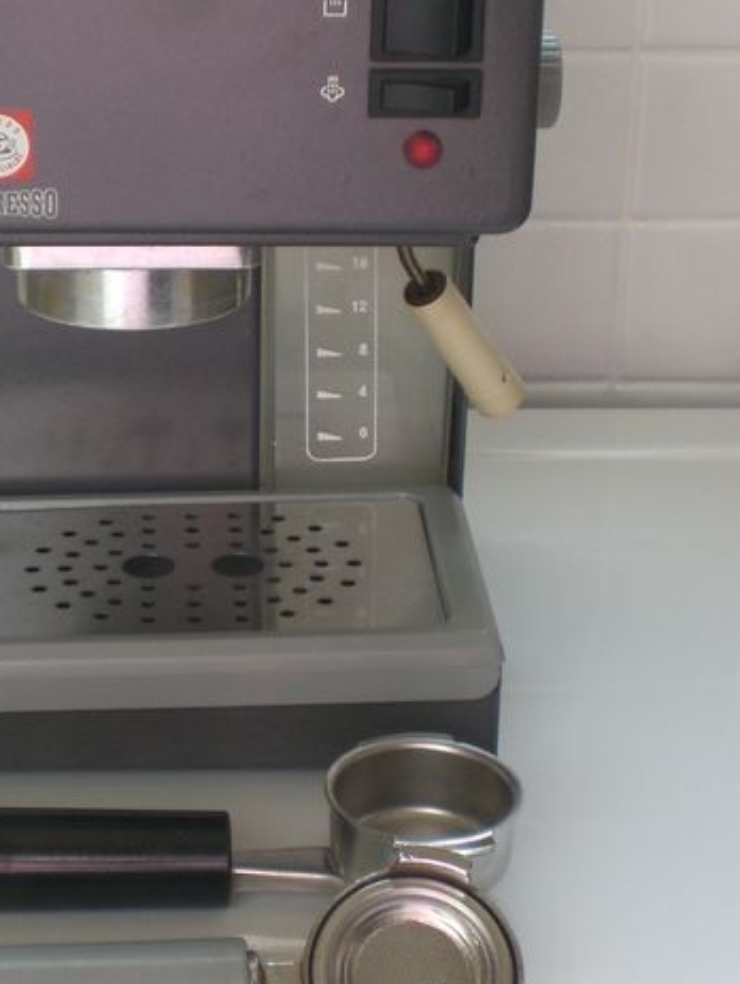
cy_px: 417
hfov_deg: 17.9
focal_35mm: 82
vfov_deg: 23.8
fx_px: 2334
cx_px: 217
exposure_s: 1/100
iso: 100
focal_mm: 6.3
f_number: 3.1
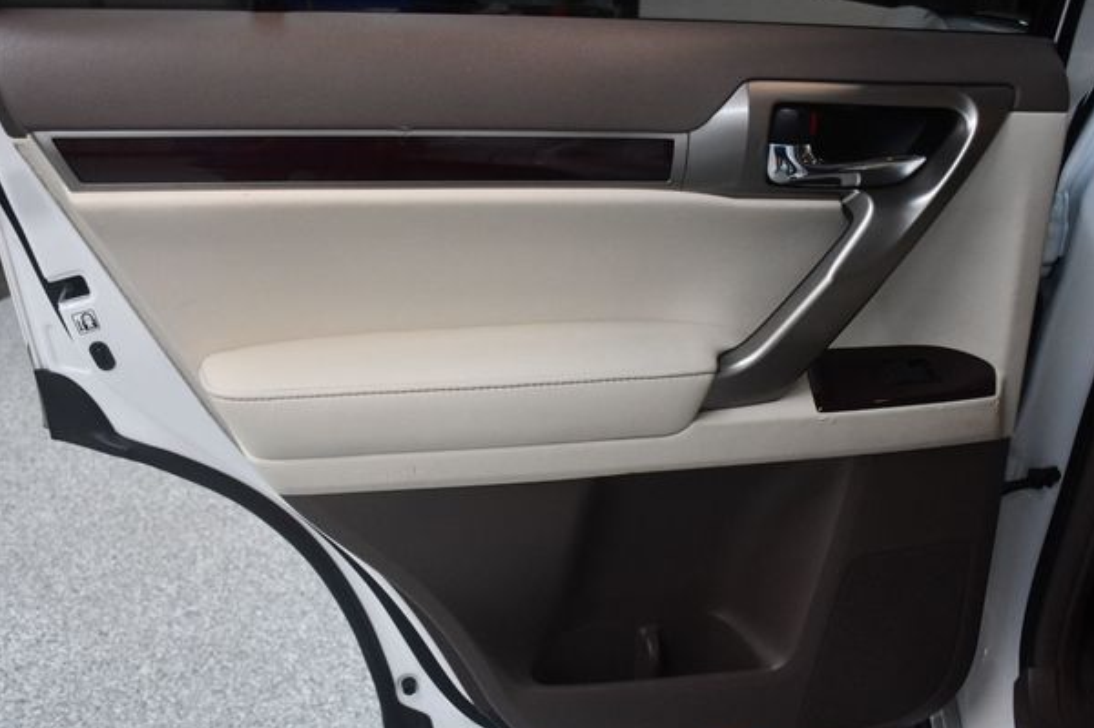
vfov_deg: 41.0
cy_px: 378
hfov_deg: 58.7
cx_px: 518
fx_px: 972
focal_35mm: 32
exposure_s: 1/125
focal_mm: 20
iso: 2000
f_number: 3.5
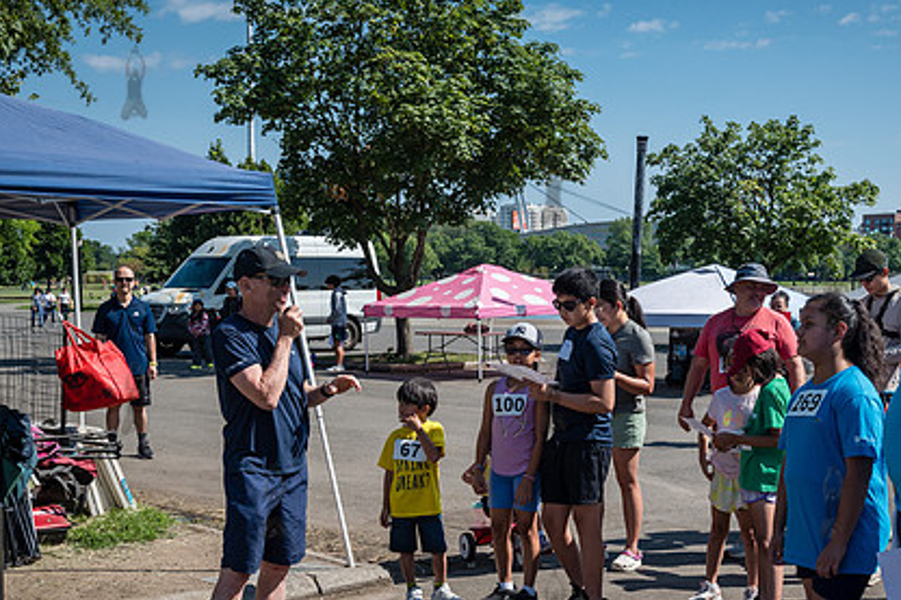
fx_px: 1326
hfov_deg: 37.3
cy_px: 395
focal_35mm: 53
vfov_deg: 25.4
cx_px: 552
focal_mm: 38
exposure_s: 1/640
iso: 200
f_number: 6.3
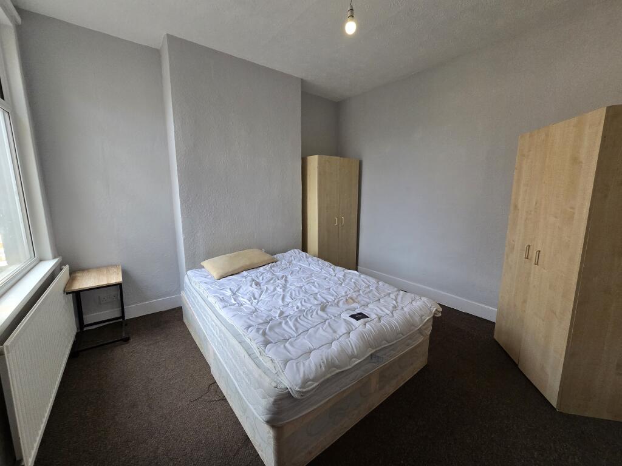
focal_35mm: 13
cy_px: 233
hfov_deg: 106.2
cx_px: 311
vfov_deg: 89.9
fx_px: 234
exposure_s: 1/359
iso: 160
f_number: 2.2
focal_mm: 2.2
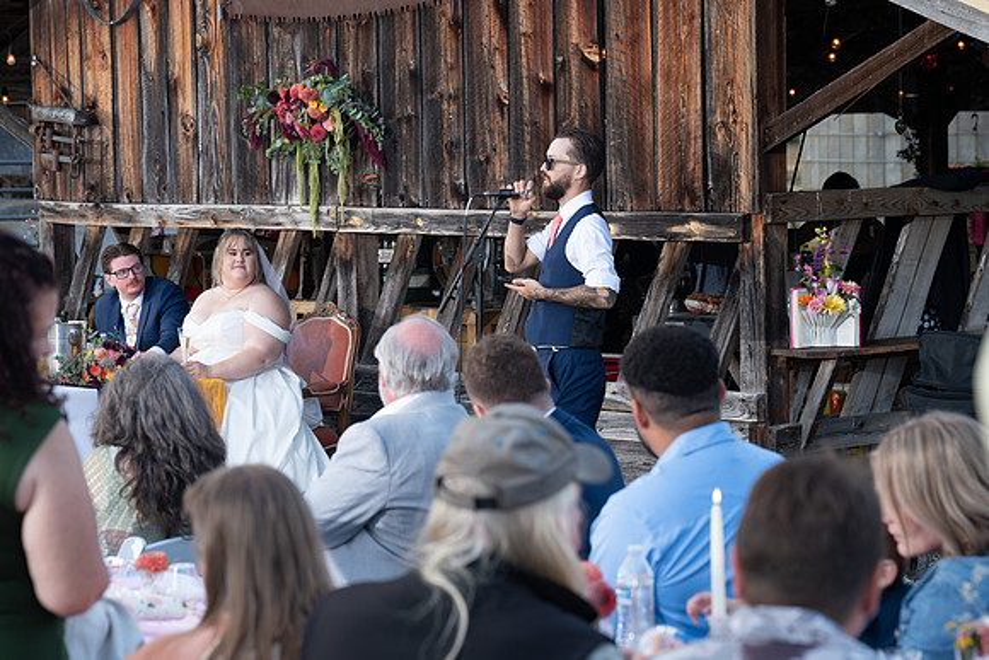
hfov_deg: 21.2
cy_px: 330
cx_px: 494
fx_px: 2638
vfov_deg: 14.3
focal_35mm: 96
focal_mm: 96
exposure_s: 1/125
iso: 320
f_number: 5.6
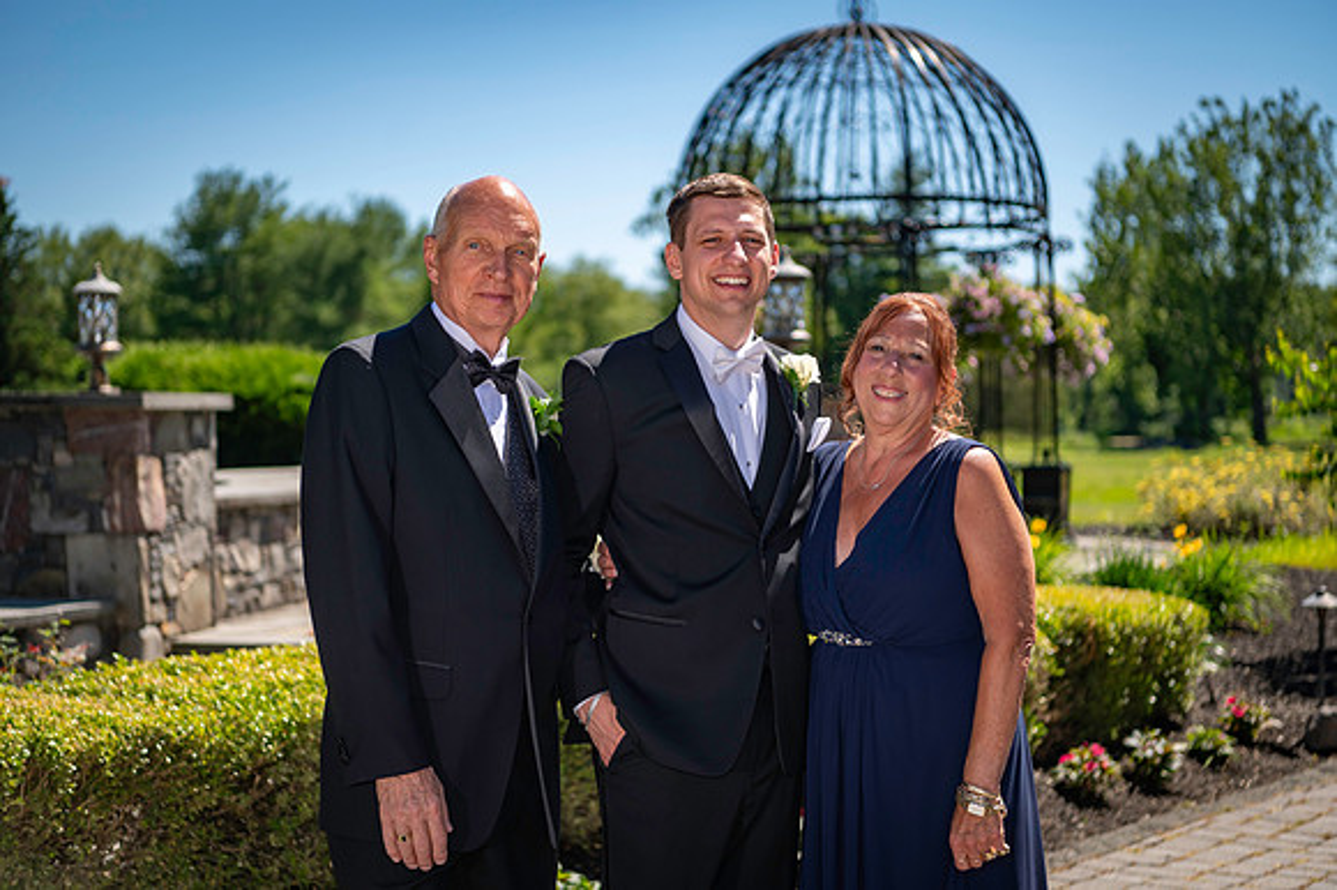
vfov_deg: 19.4
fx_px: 2598
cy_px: 445
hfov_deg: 28.9
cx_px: 668
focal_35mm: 70
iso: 100
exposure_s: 1/2500
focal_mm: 70
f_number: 3.2
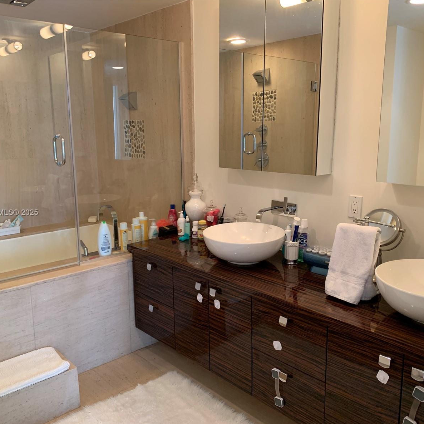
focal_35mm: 31
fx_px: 430
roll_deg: +0.1
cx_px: 210
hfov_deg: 52.5
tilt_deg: -10.2
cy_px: 213
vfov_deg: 52.5
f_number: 1.8
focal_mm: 4.25
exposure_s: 1/60
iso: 200
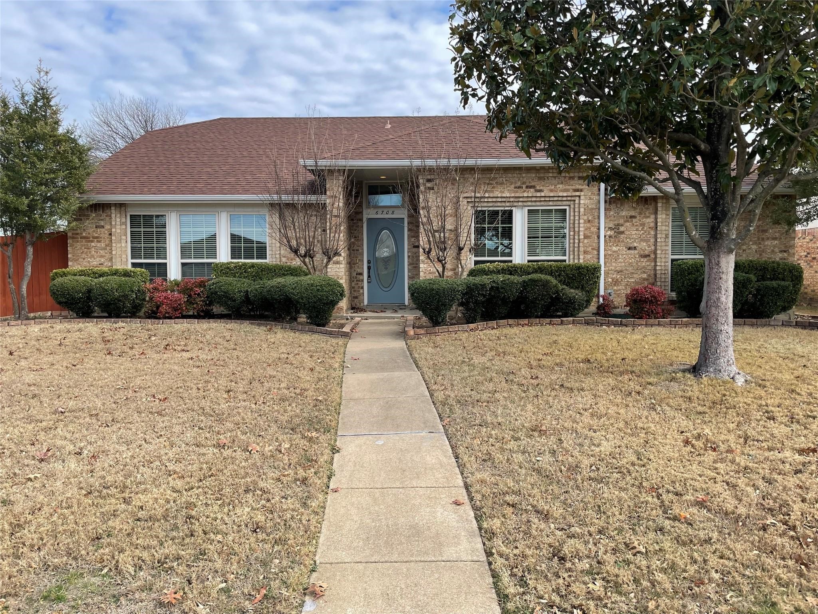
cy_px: 307
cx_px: 409
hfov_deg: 67.3
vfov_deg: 53.1
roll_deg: +0.5
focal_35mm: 26
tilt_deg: -2.1
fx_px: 614
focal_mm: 4.2
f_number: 1.6
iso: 32
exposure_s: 1/1366
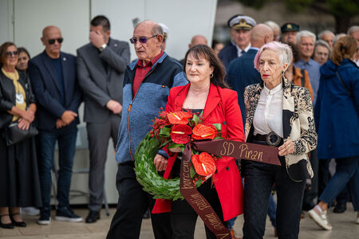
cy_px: 120
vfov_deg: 10.5
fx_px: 1296
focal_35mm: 130
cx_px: 180
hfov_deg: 15.8
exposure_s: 1/400
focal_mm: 130
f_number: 3.2
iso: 64
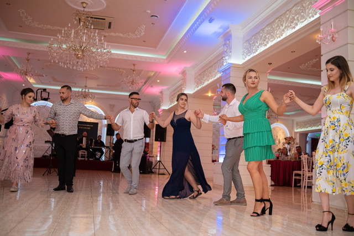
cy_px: 118
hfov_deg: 54.4
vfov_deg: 37.9
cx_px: 177
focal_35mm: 35
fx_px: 344
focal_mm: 23
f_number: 1.8
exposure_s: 1/125
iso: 800
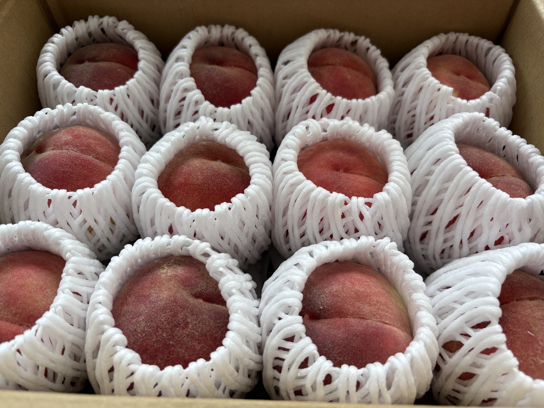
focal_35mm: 26
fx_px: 409
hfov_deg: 67.3
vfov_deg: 53.1
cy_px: 204
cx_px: 272
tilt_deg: -56.5
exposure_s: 1/122
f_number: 1.6
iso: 40
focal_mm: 5.96
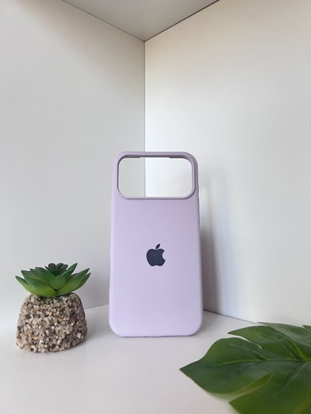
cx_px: 156
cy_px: 207
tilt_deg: +0.7
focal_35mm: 26
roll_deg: +2.0
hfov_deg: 53.1
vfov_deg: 67.3
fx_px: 311
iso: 125
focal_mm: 5.7
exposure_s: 1/71
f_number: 1.5
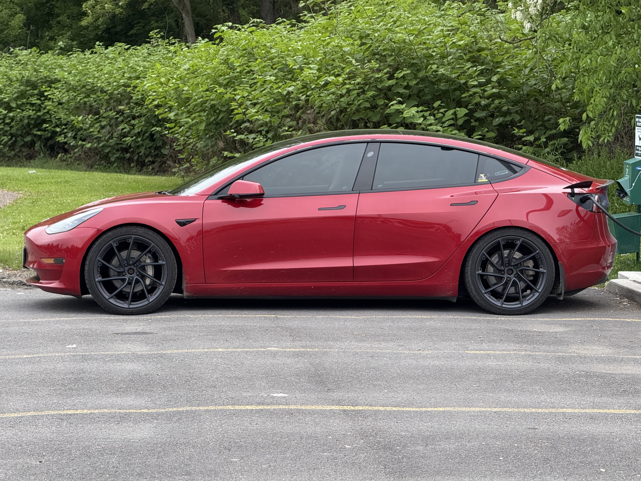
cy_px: 240
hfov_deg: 16.4
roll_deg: -0.8
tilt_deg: -4.1
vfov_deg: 12.3
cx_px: 320
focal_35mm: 120
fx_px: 2222
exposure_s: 1/99
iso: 200
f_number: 2.8
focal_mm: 15.66
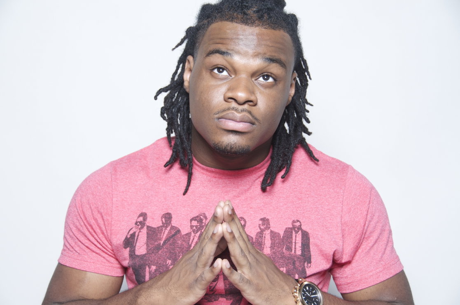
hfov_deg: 26.0
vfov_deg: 17.4
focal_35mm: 78
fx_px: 995
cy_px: 152
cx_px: 230
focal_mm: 52
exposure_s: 1/160
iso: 250
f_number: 5.6
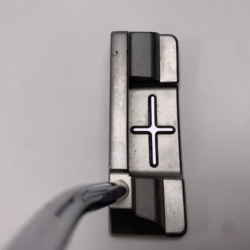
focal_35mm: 31
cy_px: 124
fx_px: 253
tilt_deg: -72.2
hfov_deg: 52.3
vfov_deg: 52.5
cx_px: 105
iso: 25
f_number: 1.8
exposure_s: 1/347
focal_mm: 4.25
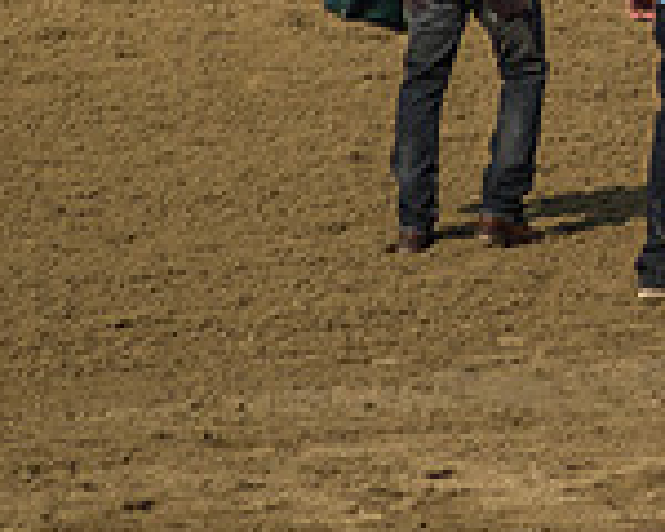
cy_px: -693
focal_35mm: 1249
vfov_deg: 1.2
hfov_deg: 1.5
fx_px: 24582
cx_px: 1633
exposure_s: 1/1000
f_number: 4.5
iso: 100
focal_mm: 72
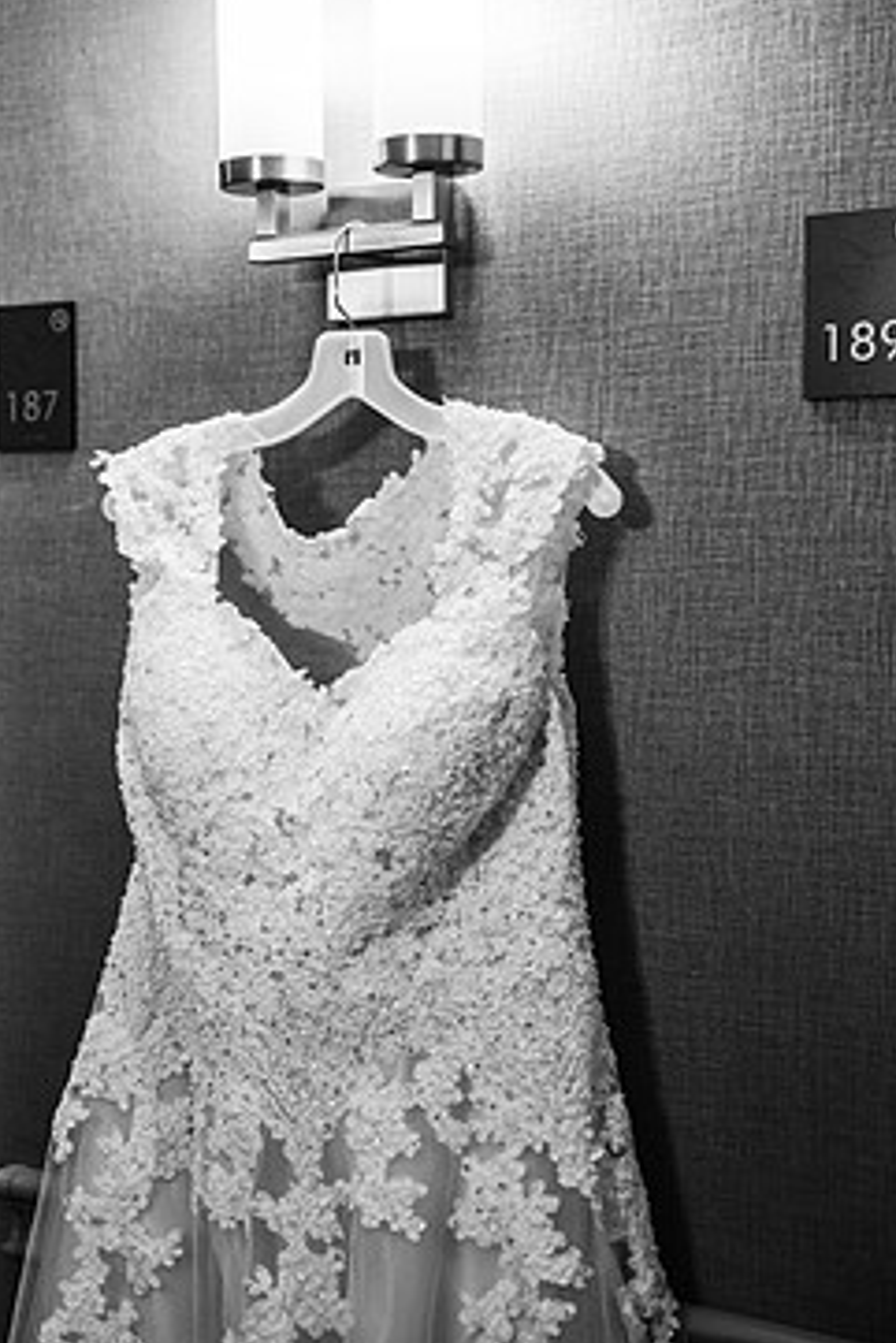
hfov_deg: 22.2
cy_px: 573
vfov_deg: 32.8
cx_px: 357
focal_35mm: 61
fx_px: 2275
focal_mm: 49
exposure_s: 1/200
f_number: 2.8
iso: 800
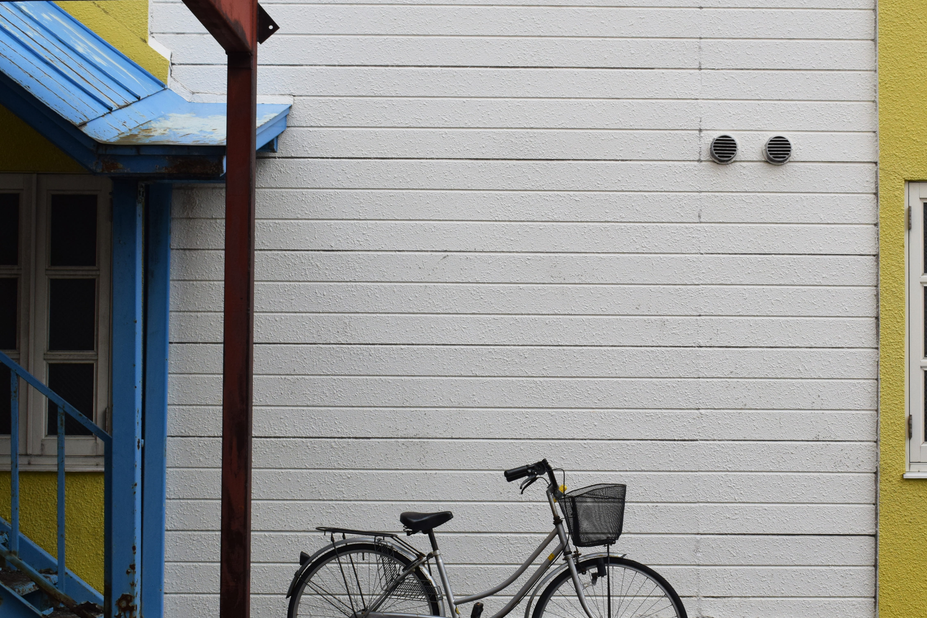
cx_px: 546
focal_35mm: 62
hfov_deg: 32.5
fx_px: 1588
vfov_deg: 22.0
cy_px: 358
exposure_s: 1/250
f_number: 11
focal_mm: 31
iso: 800
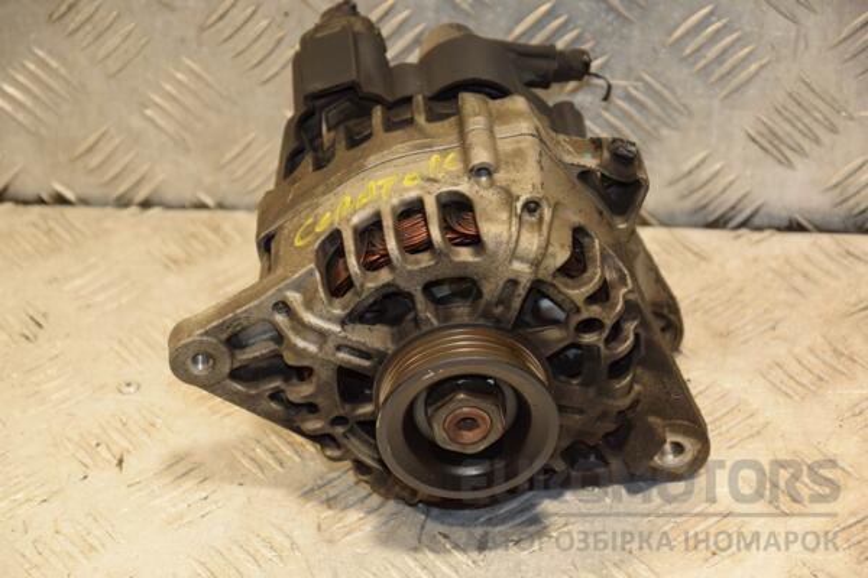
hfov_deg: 16.1
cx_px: 434
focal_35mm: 128
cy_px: 289
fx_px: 3074
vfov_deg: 10.8
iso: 800
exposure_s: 1/160
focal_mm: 85
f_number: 5.6
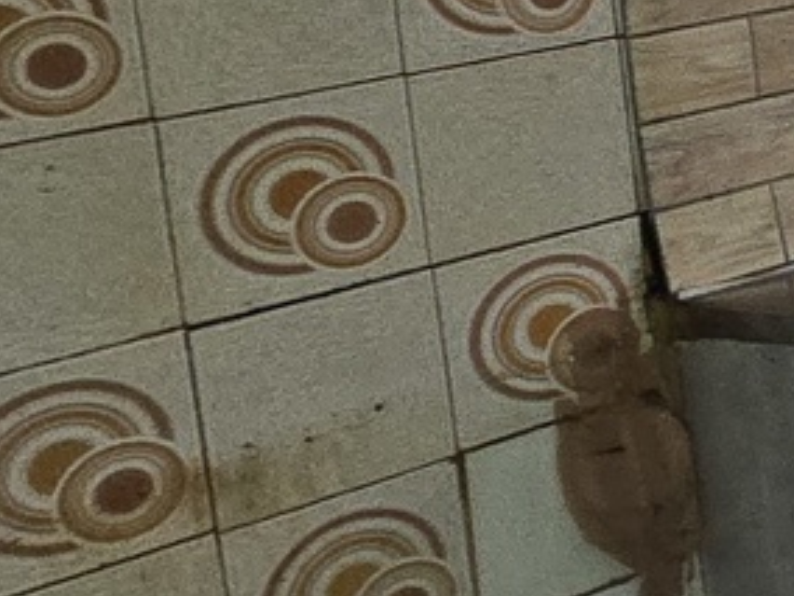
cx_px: 2488
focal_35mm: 88
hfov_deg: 10.9
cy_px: -109
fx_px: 2018
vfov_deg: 16.1
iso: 200
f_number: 2.2
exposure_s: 1/60
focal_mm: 2.2
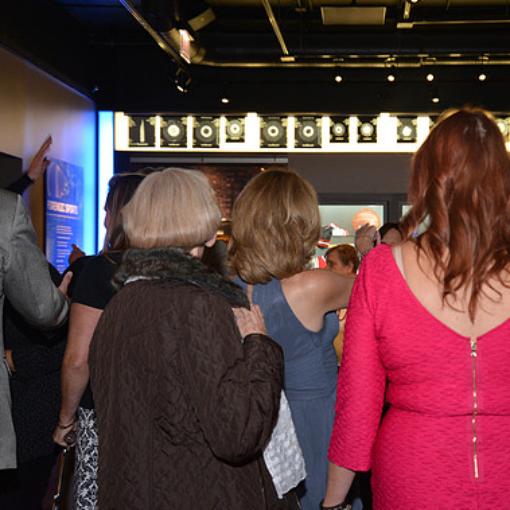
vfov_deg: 32.8
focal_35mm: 52
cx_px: 334
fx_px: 867
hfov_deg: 32.6
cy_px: 254
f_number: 4.5
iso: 1250
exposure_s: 1/60
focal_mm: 40
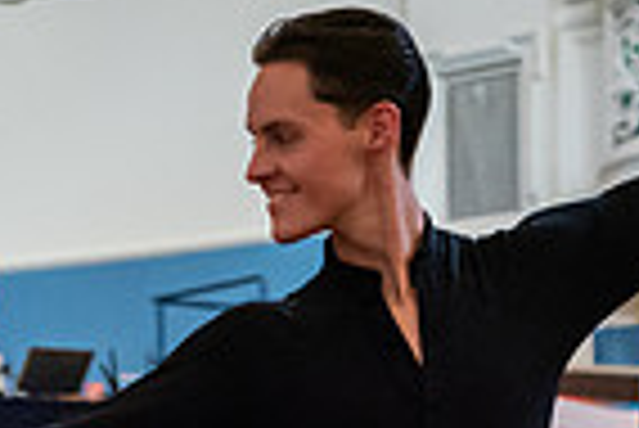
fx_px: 2772
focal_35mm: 156
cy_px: 801
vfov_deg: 8.4
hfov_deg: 12.5
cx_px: -295
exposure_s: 1/500
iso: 6400
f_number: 2.2
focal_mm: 35
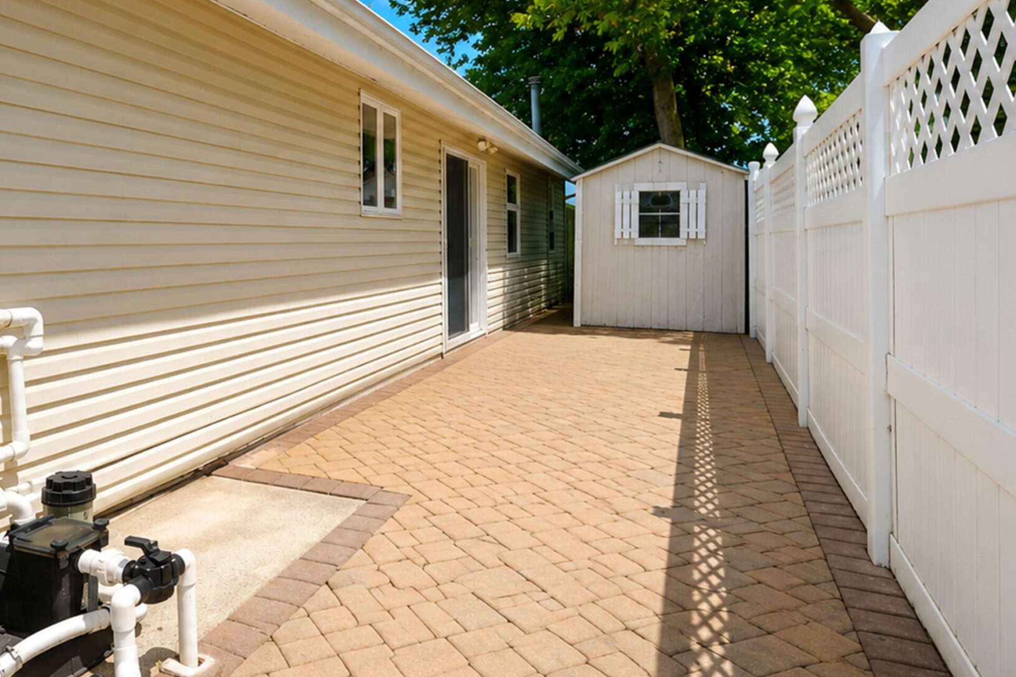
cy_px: 236
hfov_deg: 67.4
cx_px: 319
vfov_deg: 49.2
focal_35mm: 26
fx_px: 728
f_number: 8
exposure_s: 1/125
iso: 64
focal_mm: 16.5
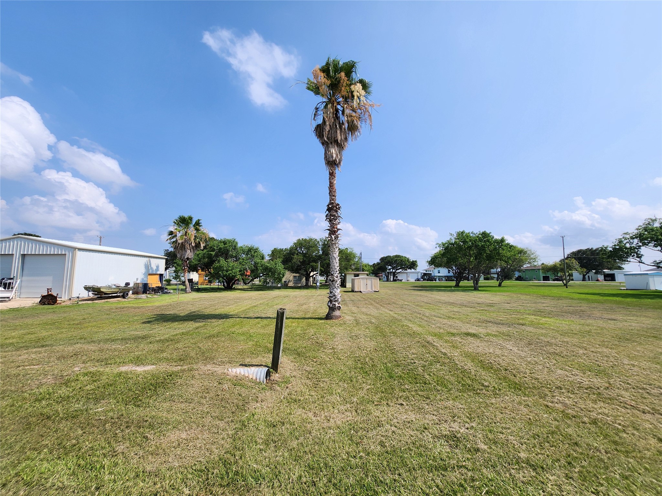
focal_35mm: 13
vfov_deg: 89.9
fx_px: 249
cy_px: 248
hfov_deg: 106.2
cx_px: 331
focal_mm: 1.74
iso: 32
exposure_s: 1/1283
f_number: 2.2
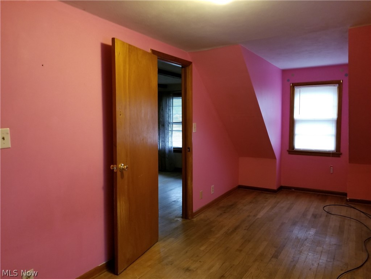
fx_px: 279
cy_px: 140
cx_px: 186
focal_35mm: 26
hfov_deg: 67.3
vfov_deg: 53.1
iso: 250
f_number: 1.7
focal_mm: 4.25
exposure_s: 1/12
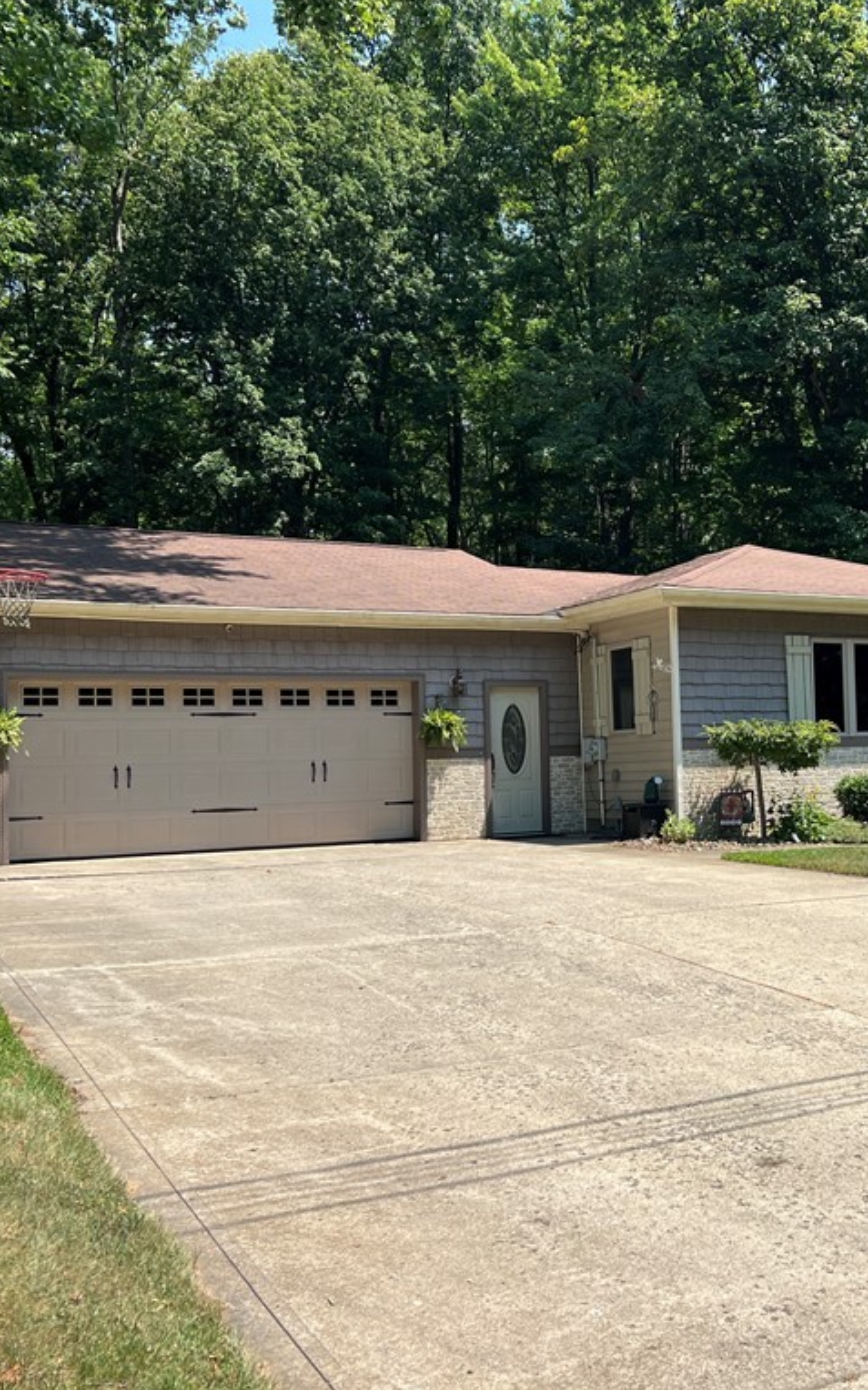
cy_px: 694
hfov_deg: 33.5
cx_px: 681
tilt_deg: +3.4
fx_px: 1400
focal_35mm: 37
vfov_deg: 52.7
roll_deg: +2.3
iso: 50
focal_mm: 5.7
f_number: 1.5
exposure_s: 1/2632
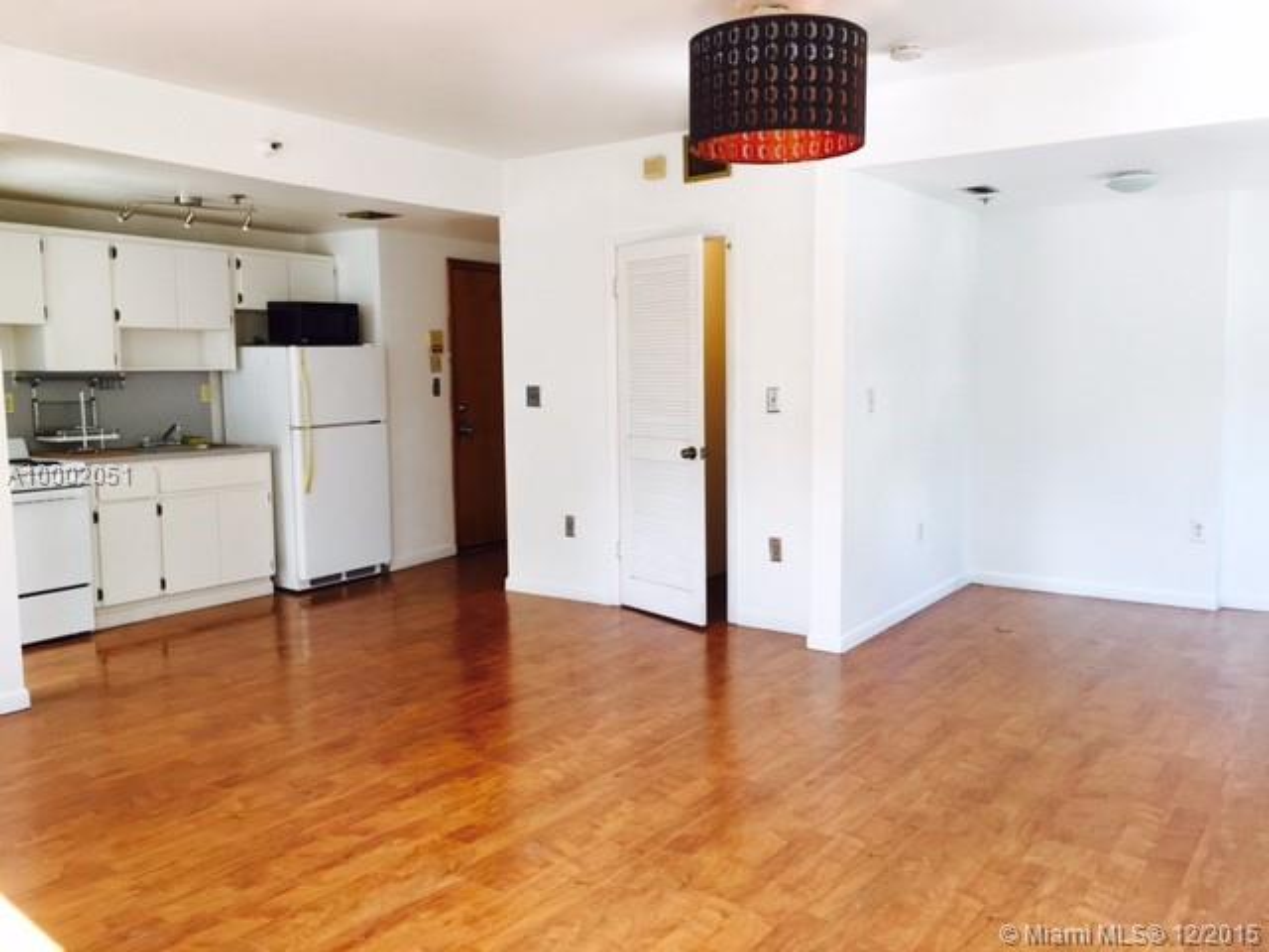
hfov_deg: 61.7
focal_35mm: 29
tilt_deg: -4.9
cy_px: 476
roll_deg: +0.6
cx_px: 634
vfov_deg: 48.2
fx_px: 1063
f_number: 2.2
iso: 32
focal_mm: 4.15
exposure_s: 1/60
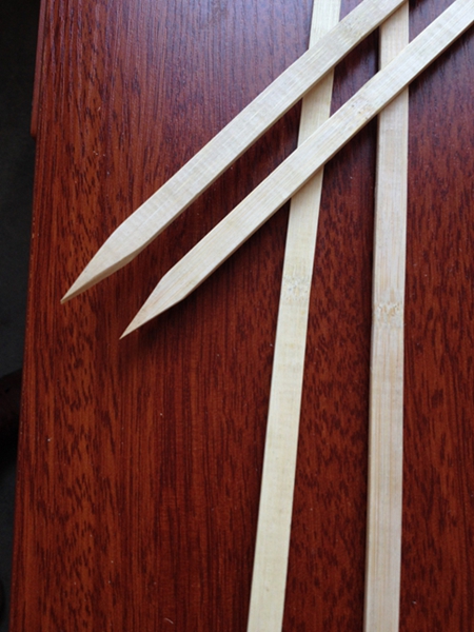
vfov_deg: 52.6
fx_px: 639
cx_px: 237
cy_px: 316
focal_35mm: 35
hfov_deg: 40.7
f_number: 2.4
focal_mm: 4.28
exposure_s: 1/40
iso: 64
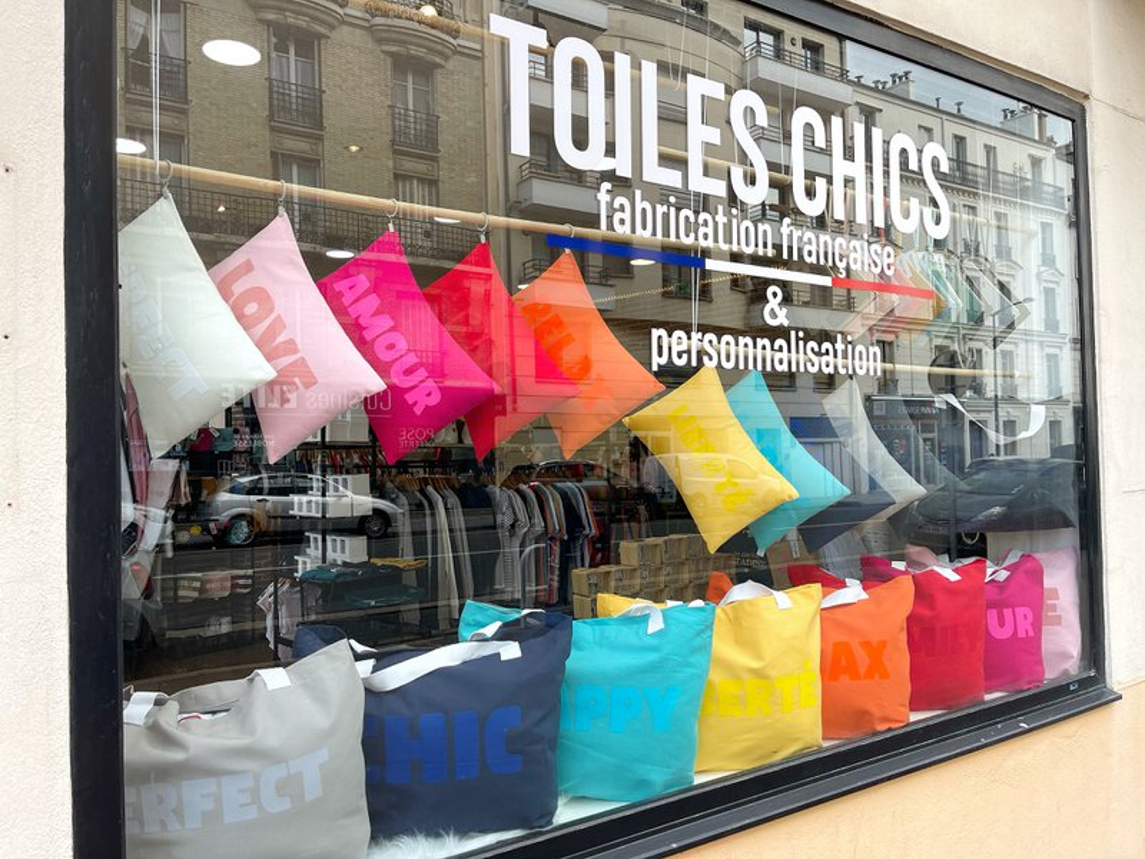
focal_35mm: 26
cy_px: 430
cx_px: 572
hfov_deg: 67.3
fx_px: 860
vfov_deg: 53.1
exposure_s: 1/496
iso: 32
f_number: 1.6
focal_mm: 5.1
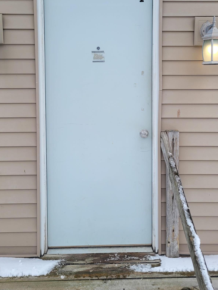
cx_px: 100
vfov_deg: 48.6
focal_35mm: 38
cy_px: 112
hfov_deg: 37.7
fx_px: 319
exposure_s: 1/348
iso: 40
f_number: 1.8
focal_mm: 5.4
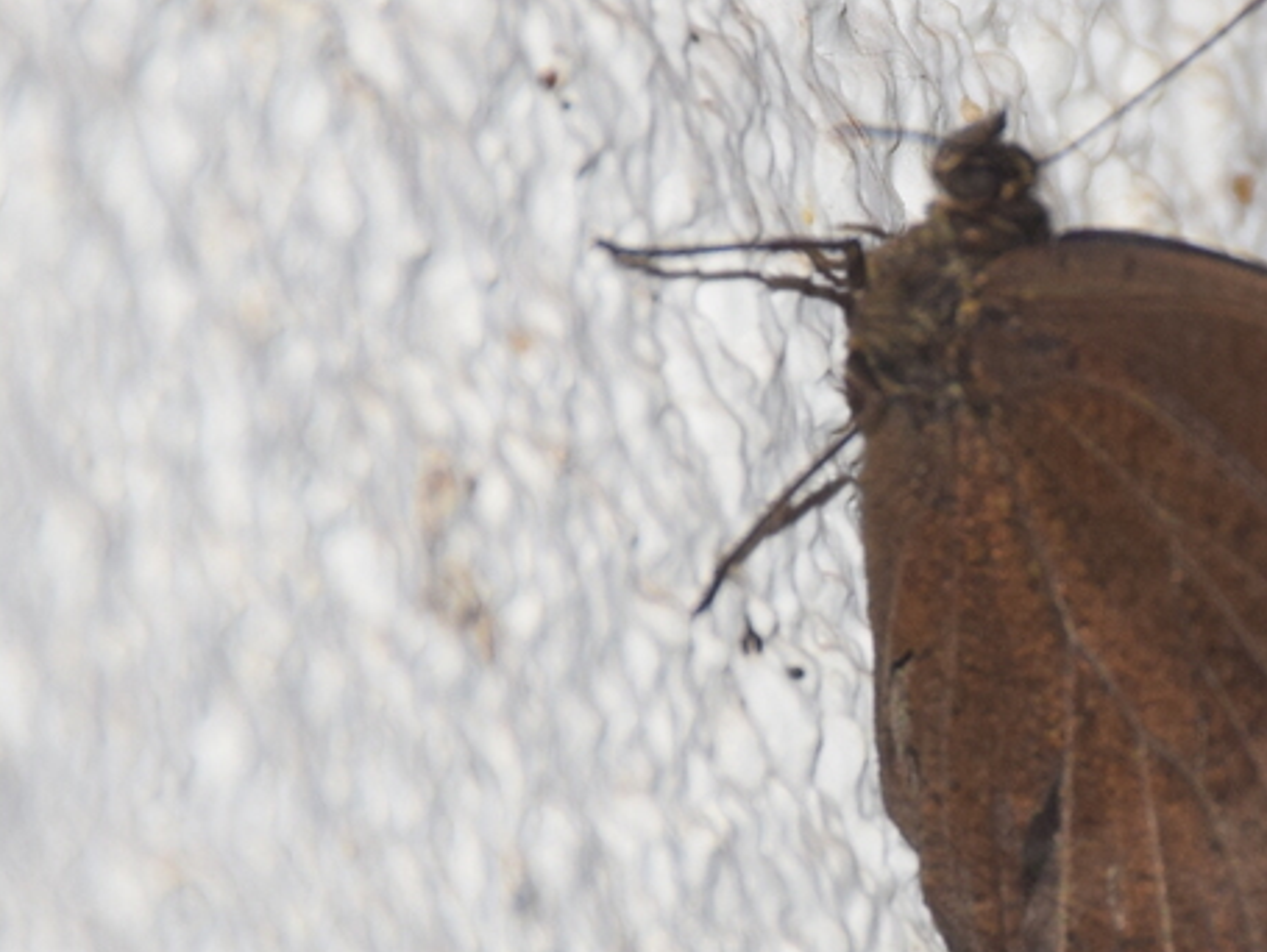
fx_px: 15605
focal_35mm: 426
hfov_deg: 4.6
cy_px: 554
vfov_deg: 3.5
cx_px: 1324
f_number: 7.1
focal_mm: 140
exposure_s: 1/60
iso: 320
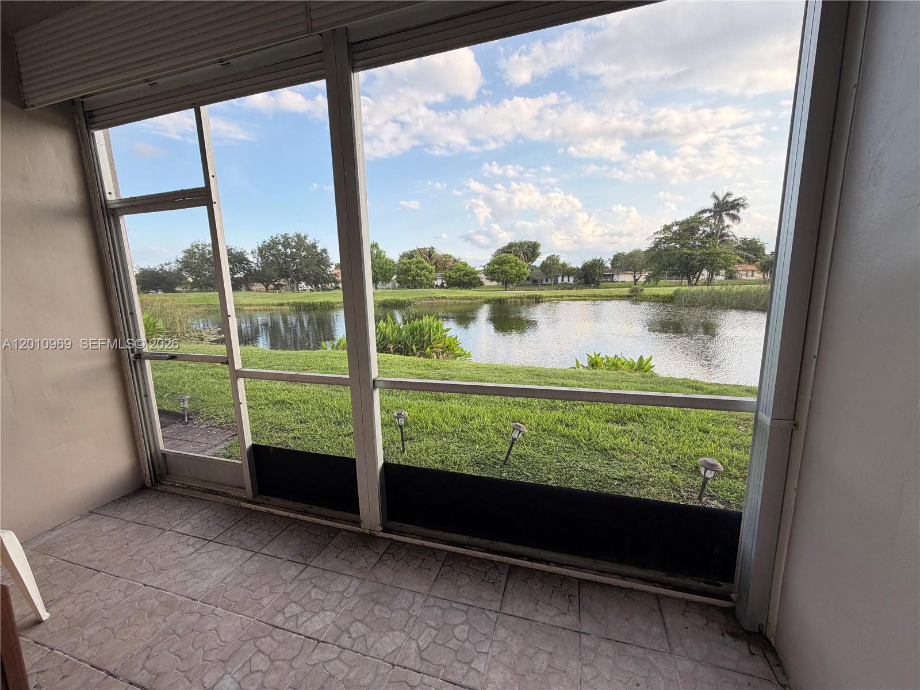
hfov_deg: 102.1
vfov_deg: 85.7
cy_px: 345
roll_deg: +2.0
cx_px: 460
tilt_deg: -9.2
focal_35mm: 14
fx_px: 372
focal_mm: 2.22
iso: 40
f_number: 2.2
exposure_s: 1/245
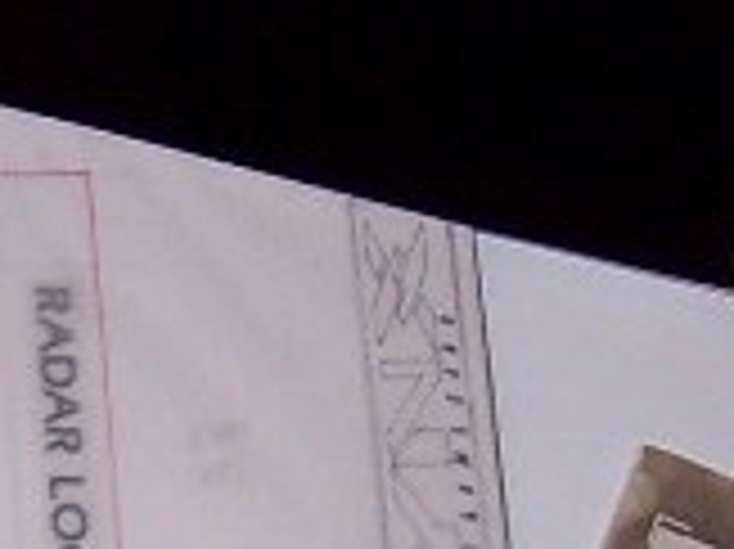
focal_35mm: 236
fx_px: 5000
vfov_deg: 6.2
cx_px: -428
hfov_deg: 8.2
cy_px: 774
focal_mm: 6.3
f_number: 2.8
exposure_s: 1/60
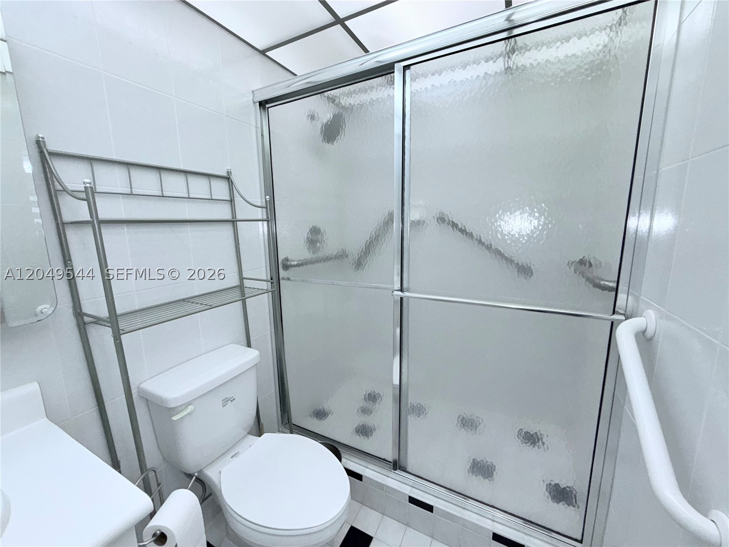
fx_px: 295
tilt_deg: -9.3
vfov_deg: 85.7
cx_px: 364
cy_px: 274
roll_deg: +1.2
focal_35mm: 14
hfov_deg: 102.1
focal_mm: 2.22
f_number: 2.2
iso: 100
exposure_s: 1/120
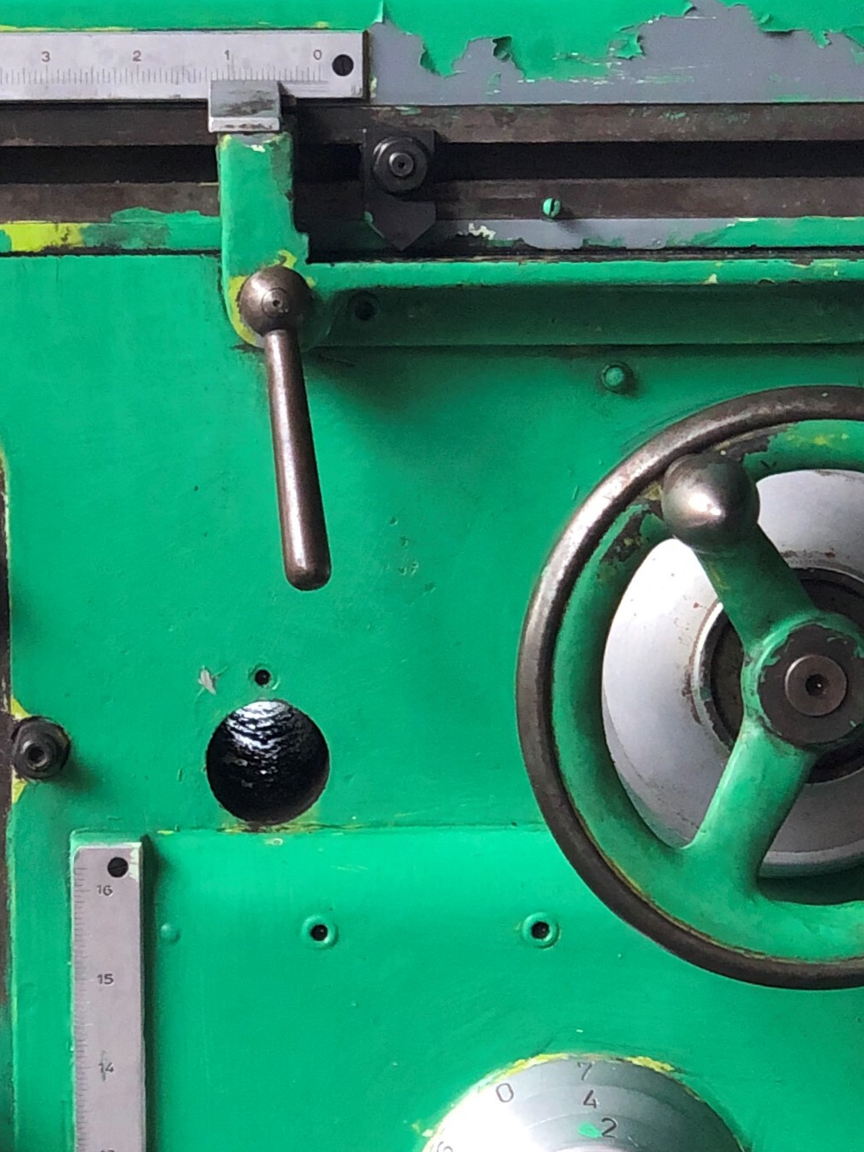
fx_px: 4758
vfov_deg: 13.8
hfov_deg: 10.4
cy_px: 786
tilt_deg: -8.0
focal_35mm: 143
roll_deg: +2.6
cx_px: 290
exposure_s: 1/50
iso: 80
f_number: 2.4
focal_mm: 6
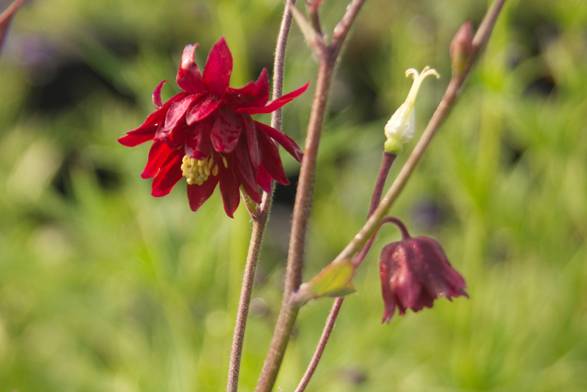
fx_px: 978
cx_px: 294
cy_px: 196
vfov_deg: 22.6
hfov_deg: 33.4
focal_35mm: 60
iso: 200
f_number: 5.6
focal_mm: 40
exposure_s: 1/500
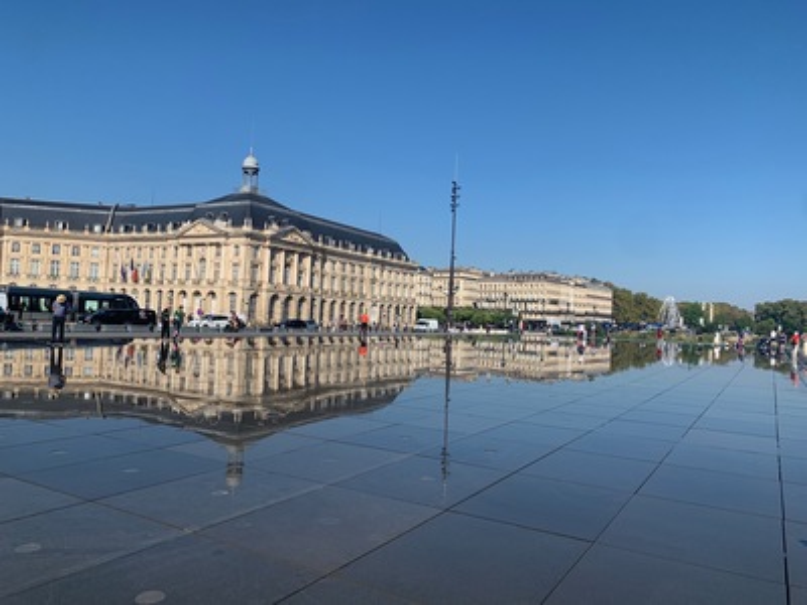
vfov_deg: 53.1
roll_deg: -1.9
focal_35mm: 26
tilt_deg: -0.1
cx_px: 404
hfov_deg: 67.3
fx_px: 606
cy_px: 302
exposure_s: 1/3086
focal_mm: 4.25
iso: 25
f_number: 1.8
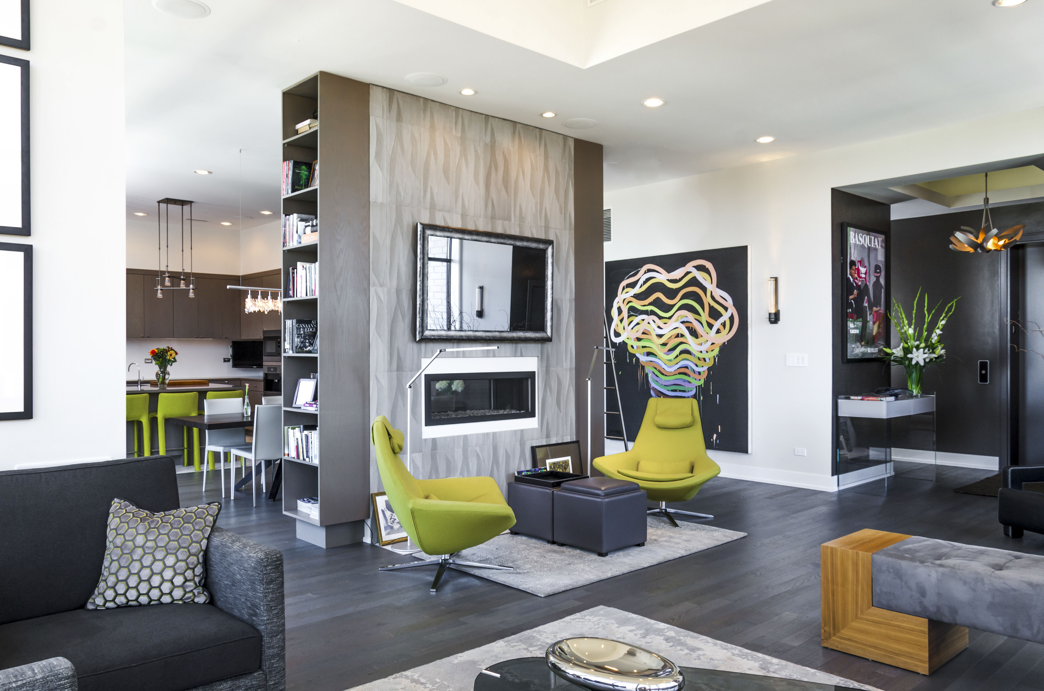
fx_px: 781
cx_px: 522
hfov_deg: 67.5
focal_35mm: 27
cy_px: 346
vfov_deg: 47.7
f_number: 9
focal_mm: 18
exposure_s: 1/15
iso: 200
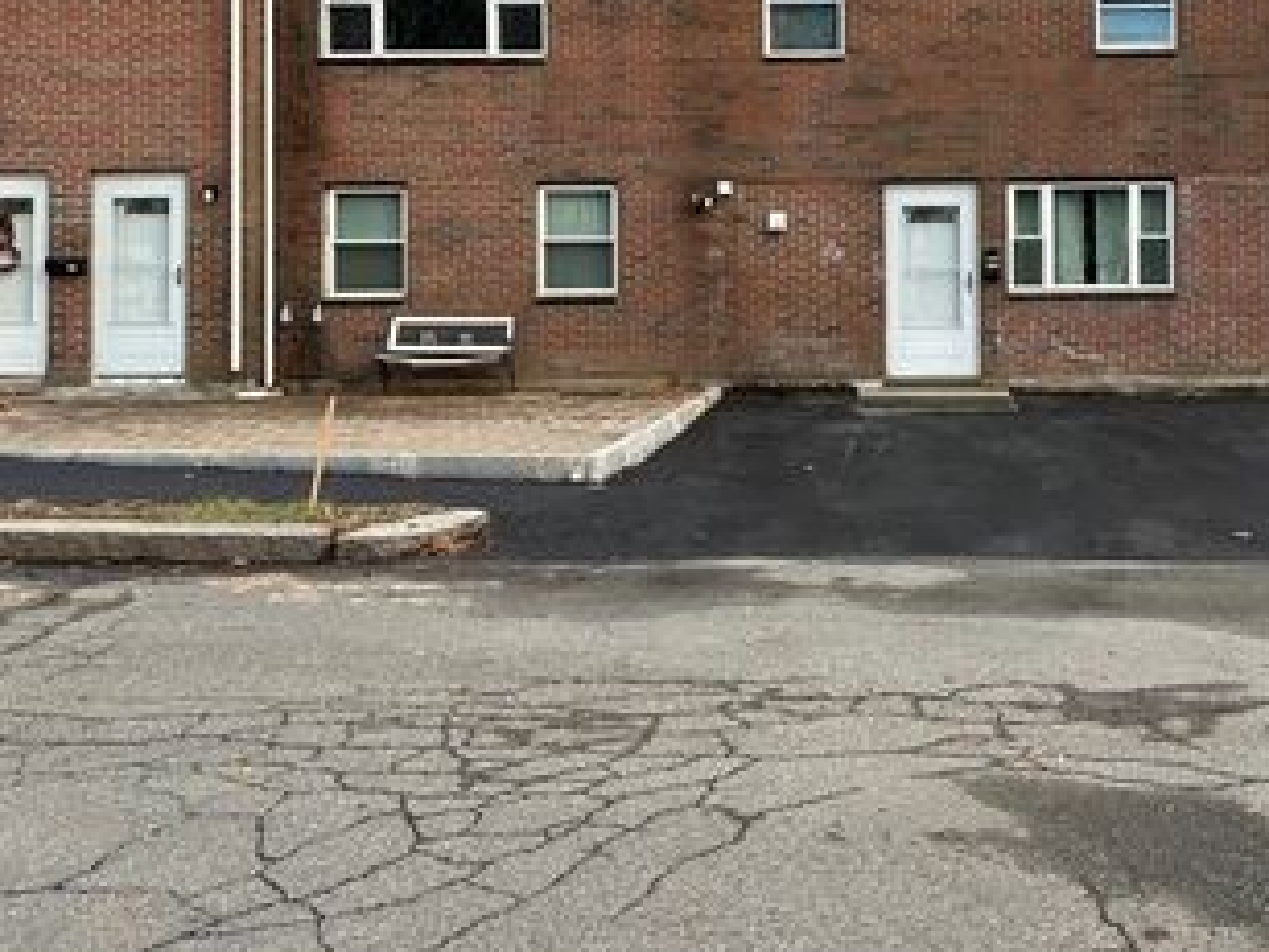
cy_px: 270
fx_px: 1430
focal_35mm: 39
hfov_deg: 46.8
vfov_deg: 36.2
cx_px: 886
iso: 80
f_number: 1.78
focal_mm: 6.86
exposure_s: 1/549
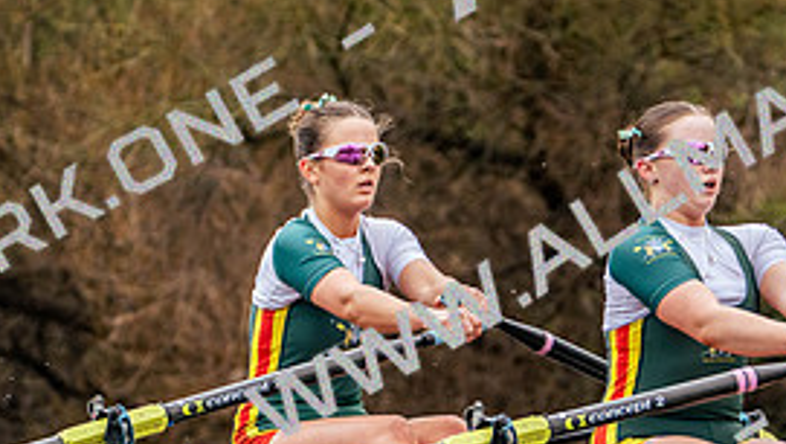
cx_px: 603
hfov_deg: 3.5
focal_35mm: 616
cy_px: 445
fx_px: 12850
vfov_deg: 2.0
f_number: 6.3
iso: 2000
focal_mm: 275
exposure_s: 1/2000
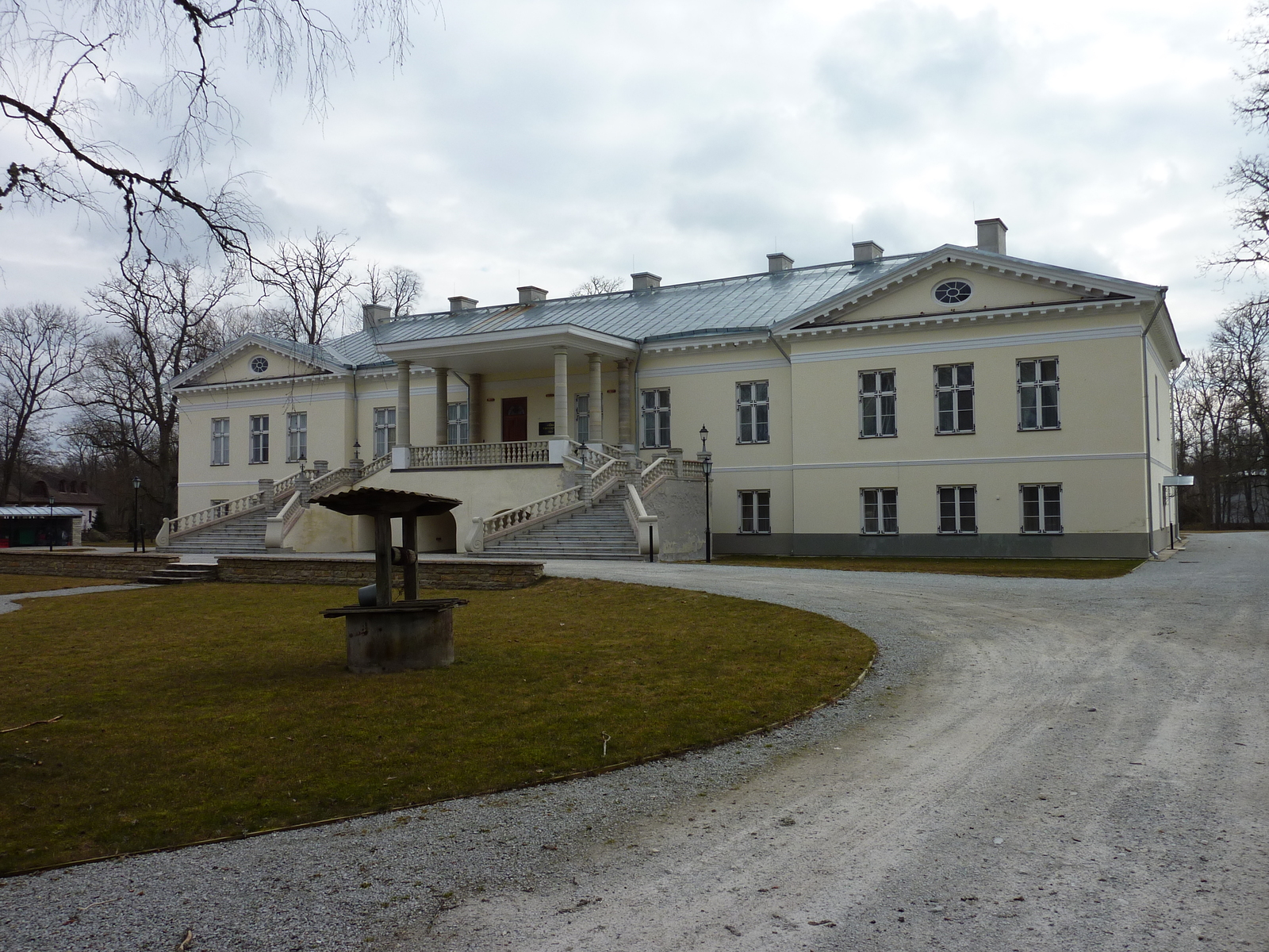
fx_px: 1063
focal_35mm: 29
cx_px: 634
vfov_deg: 48.2
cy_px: 476
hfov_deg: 61.7
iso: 80
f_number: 5
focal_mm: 4.7
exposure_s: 1/500
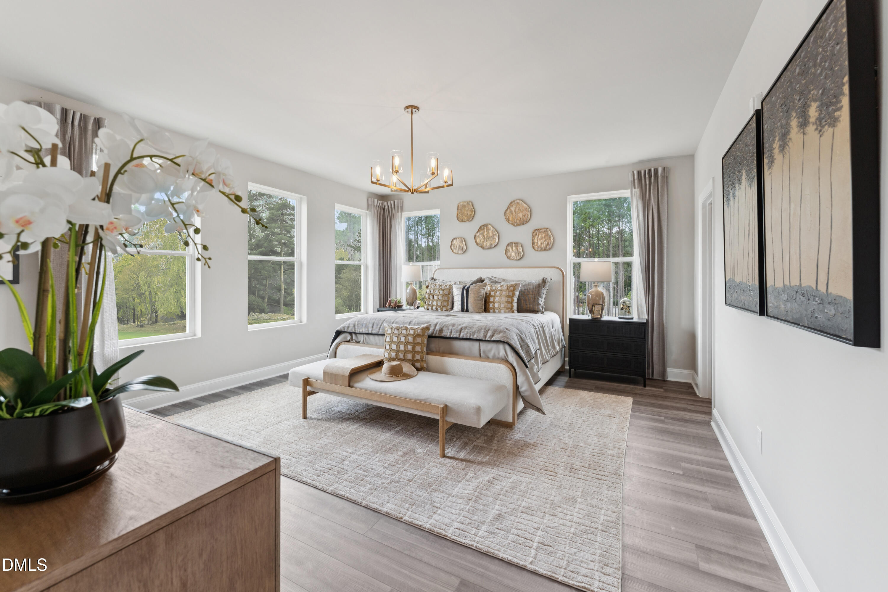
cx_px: 444
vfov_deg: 81.2
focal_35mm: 14
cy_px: 296
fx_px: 345
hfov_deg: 104.3
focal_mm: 14
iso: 400
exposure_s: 1/60
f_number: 7.1
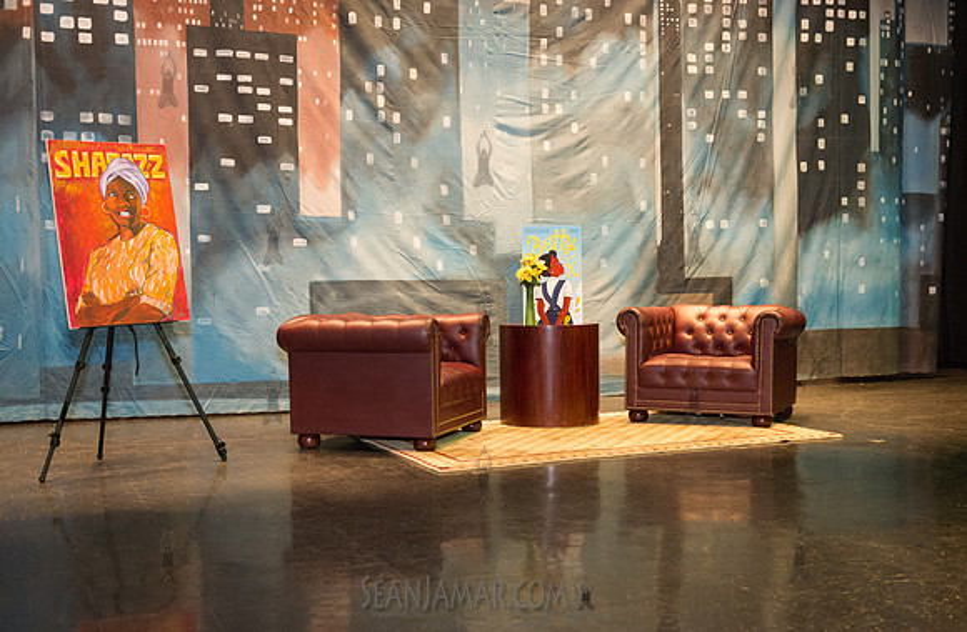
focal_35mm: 44
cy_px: 351
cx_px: 526
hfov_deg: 44.9
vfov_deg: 30.2
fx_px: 1170
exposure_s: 1/250
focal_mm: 40
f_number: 3.2
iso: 3200
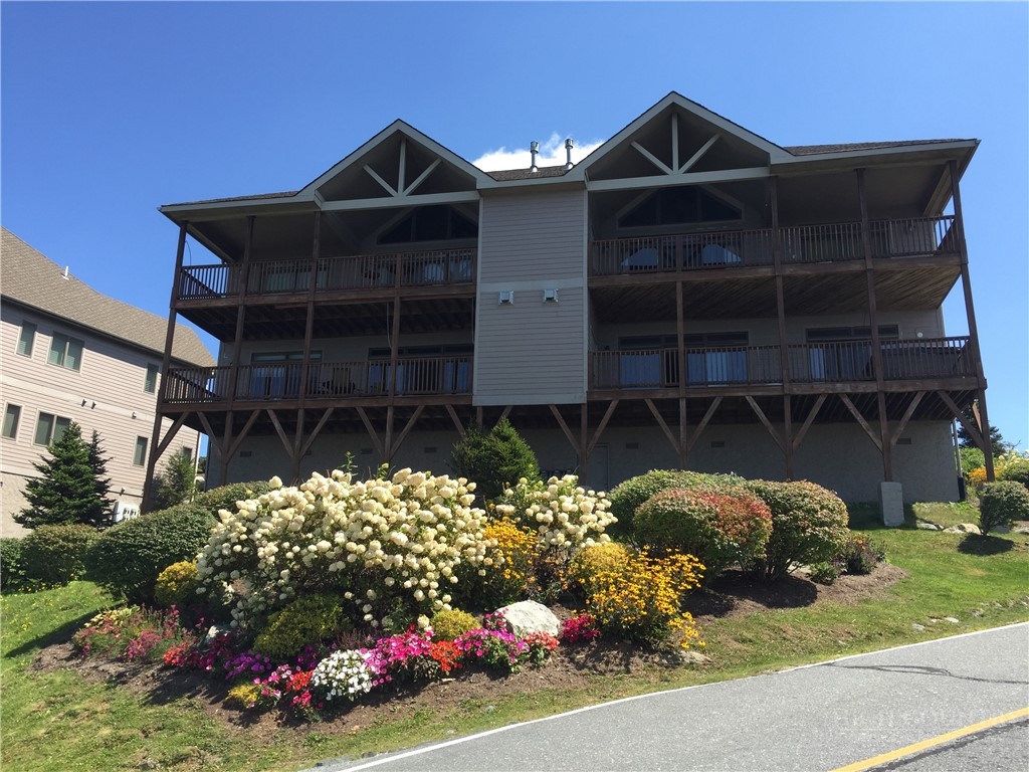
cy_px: 386
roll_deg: -2.1
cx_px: 514
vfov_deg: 48.2
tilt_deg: +15.4
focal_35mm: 29
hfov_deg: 61.7
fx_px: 862
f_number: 2.2
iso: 32
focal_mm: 4.15
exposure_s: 1/824
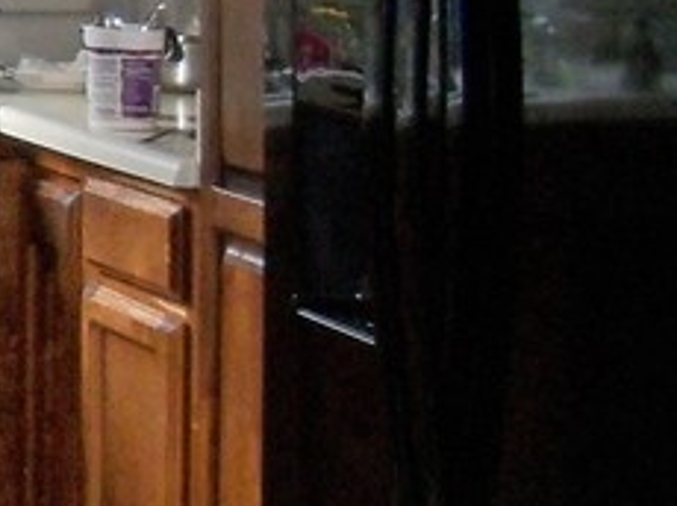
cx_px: -804
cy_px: 59
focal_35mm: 156
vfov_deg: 9.5
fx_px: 3048
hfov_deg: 11.1
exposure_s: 1/30
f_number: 3.5
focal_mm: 6.2
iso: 200
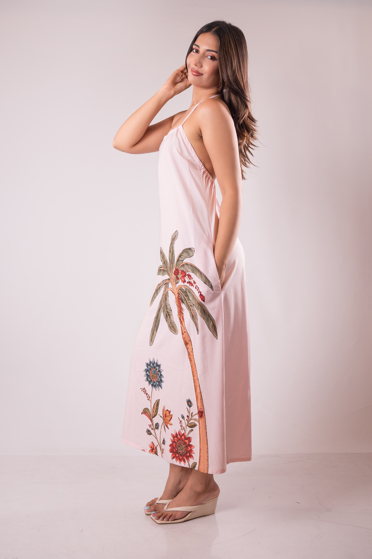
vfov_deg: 53.1
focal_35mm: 36
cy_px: 280
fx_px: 558
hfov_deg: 36.9
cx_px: 186
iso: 160
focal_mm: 24
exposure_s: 1/200
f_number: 2.8
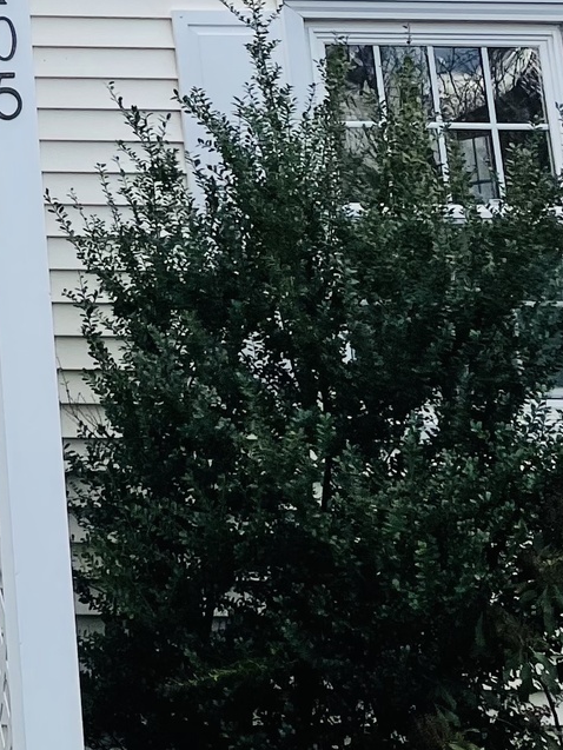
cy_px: -323
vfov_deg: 18.8
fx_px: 2038
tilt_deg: +18.9
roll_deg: +0.5
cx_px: -451
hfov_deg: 14.0
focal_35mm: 94
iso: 32
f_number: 1.6
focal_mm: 4.2
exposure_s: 1/553
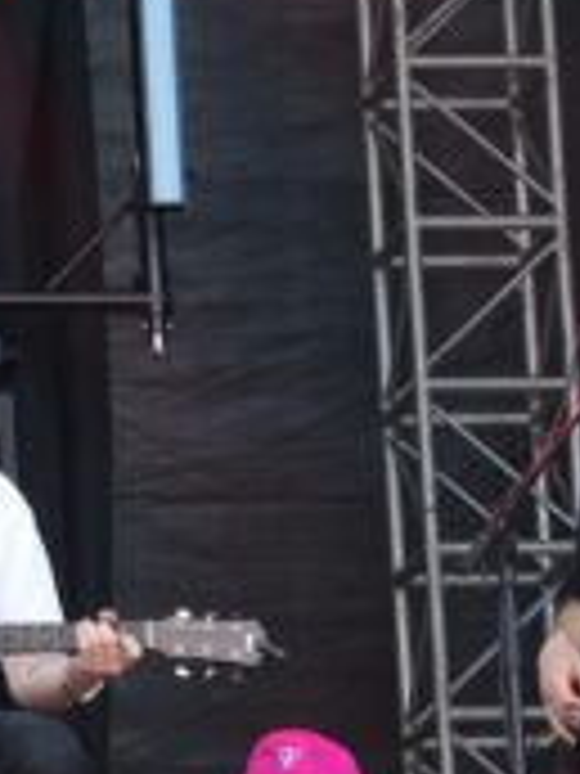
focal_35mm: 284
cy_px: 364
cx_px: -328
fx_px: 6345
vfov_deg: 7.0
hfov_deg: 5.2
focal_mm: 44
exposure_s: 1/160
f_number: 4.5
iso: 100
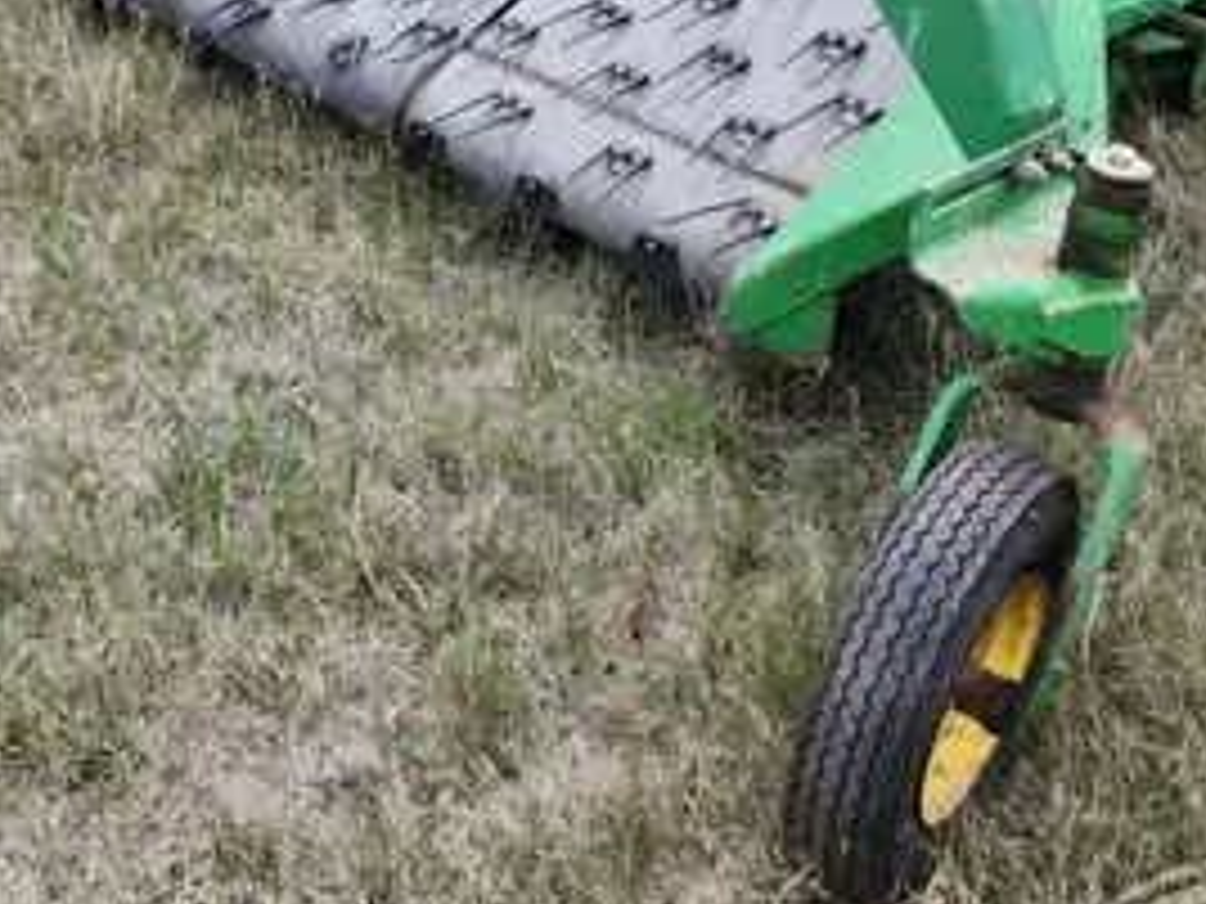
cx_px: 428
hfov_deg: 34.7
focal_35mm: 55
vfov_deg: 25.6
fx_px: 1916
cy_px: 63
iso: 12
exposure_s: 1/382
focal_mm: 6.4
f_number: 1.8
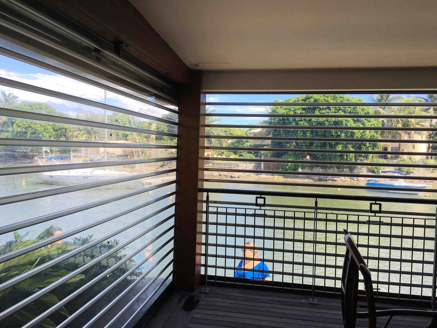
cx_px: 218
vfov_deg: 48.2
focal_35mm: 29
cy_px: 164
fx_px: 366
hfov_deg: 61.7
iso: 25
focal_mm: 4.15
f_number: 2.2
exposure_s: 1/615
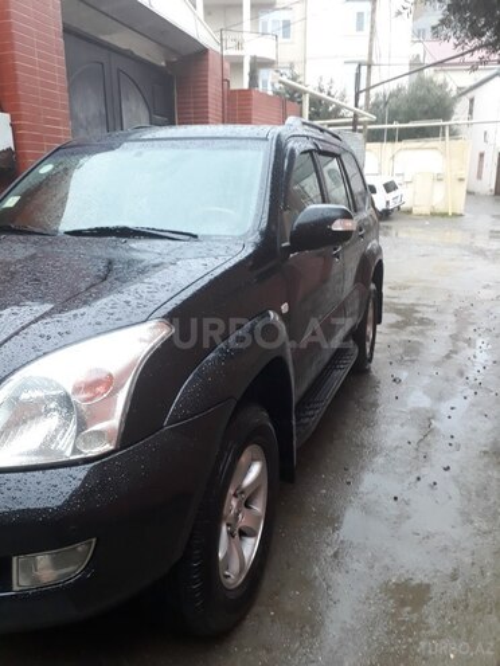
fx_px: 520
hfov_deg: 51.4
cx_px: 250
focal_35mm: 27
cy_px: 333
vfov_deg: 65.3
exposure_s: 1/33
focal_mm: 3.6
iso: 100
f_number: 1.9
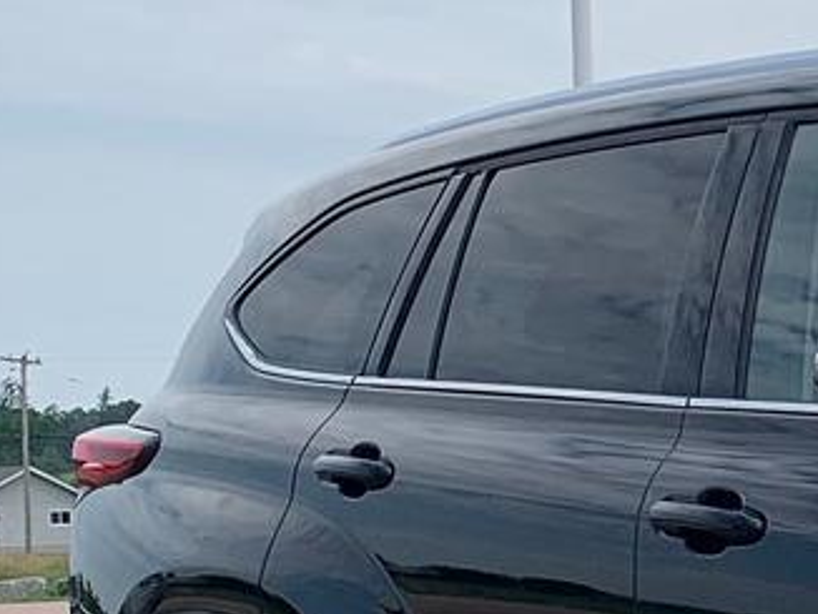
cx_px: 1548
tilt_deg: -4.8
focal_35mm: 102
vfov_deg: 14.1
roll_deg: +2.6
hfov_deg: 15.9
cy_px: 714
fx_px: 2412
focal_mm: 4.25
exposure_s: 1/2033
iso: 25
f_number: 1.8
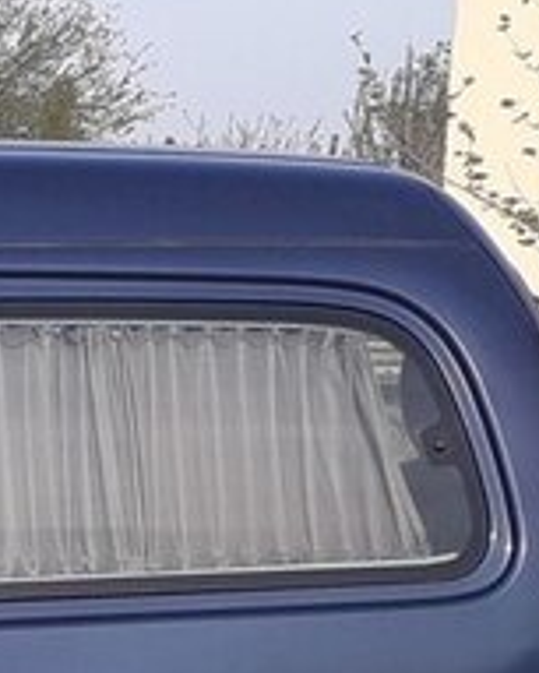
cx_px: -440
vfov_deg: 20.0
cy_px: 766
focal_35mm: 91
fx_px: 1813
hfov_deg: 14.7
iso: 40
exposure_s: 1/868
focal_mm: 3.6
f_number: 1.9
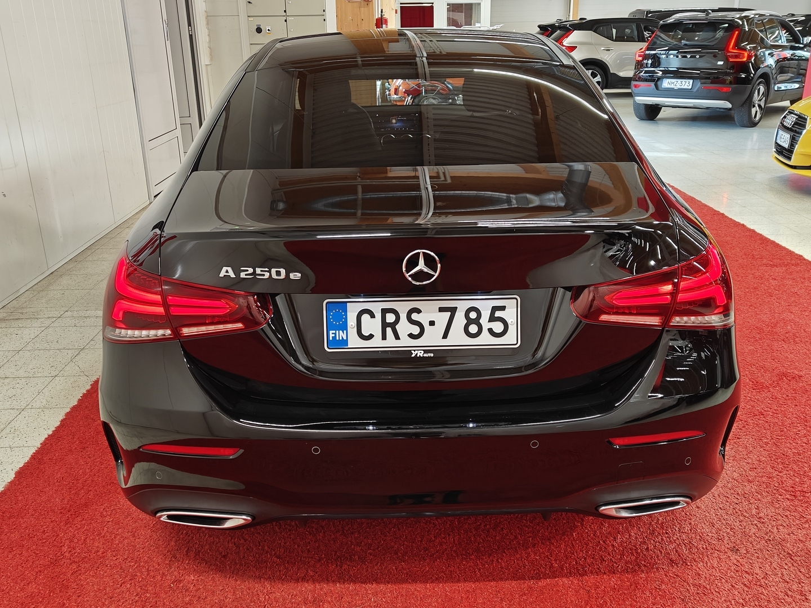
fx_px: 726
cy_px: 304
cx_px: 406
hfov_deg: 58.4
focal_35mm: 31
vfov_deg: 45.4
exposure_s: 1/60
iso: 100
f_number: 1.8
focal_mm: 5.59
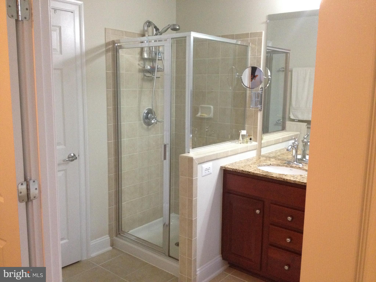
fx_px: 380
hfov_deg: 52.6
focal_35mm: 35
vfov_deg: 40.7
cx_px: 188
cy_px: 141
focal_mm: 4.28
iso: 400
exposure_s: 1/15
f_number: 2.4
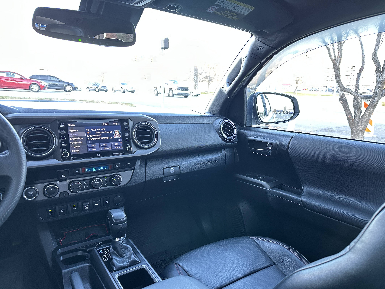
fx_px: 267
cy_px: 144
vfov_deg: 56.8
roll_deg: -0.3
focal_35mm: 24
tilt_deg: -11.1
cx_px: 192
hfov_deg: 71.6
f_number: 1.78
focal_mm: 6.86
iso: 320
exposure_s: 1/60
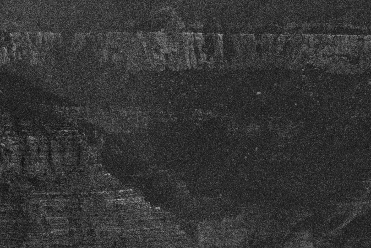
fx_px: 7884
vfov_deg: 1.8
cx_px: 303
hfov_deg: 2.7
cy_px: 283
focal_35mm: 765
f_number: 22
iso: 800
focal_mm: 200
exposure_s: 1/60
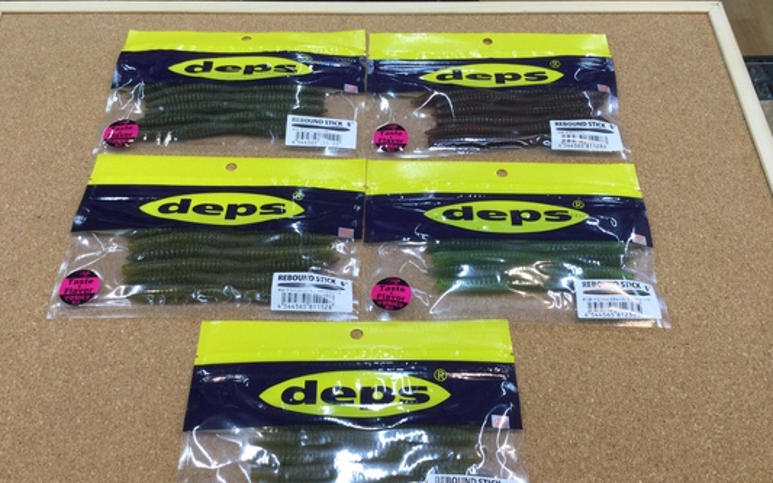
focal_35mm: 37
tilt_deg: -56.2
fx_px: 779
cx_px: 396
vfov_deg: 34.4
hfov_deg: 52.7
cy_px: 242
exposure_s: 1/40
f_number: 2.4
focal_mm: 3.3
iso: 32
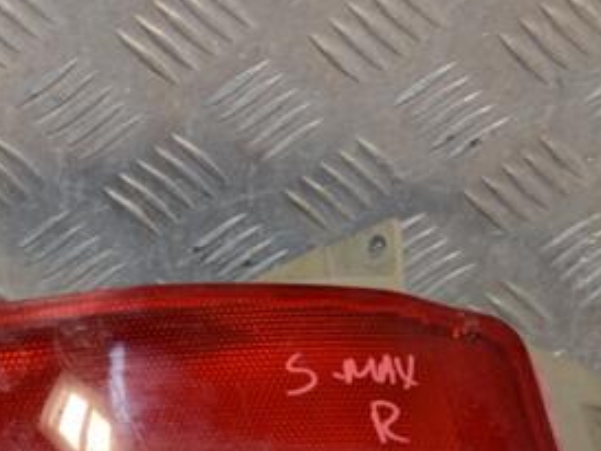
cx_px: 51
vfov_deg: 11.1
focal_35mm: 133
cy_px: 370
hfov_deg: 14.7
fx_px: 2310
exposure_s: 1/200
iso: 800
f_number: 9
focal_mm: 42
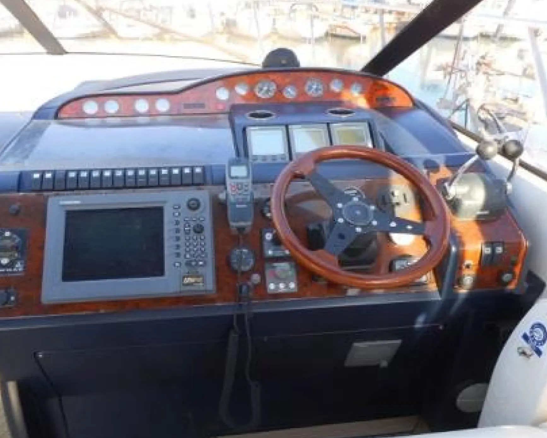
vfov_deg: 53.2
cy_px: 217
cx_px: 247
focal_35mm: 27
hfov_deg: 63.9
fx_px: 437
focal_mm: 4.5
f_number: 3.7
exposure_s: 1/60
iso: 80
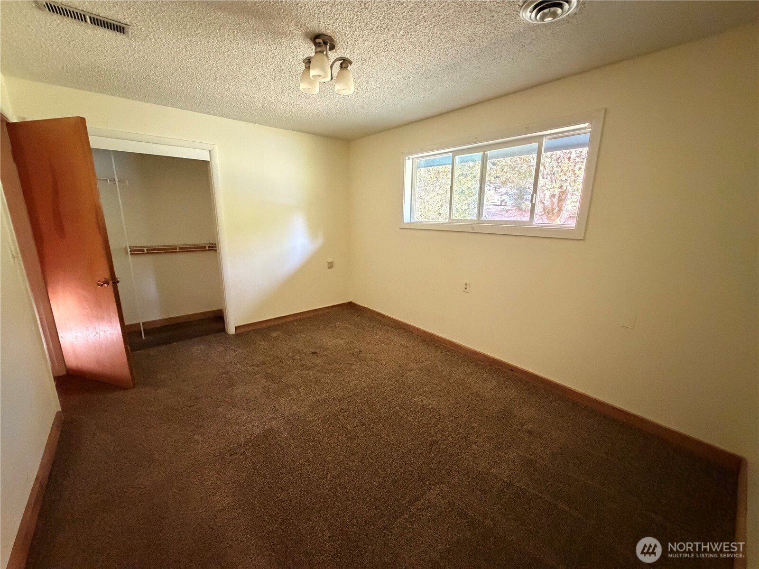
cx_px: 380
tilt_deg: -13.8
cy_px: 284
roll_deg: -0.2
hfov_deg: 102.1
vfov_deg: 85.7
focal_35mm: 14
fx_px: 307
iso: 1250
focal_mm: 2.22
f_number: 2.2
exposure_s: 1/60
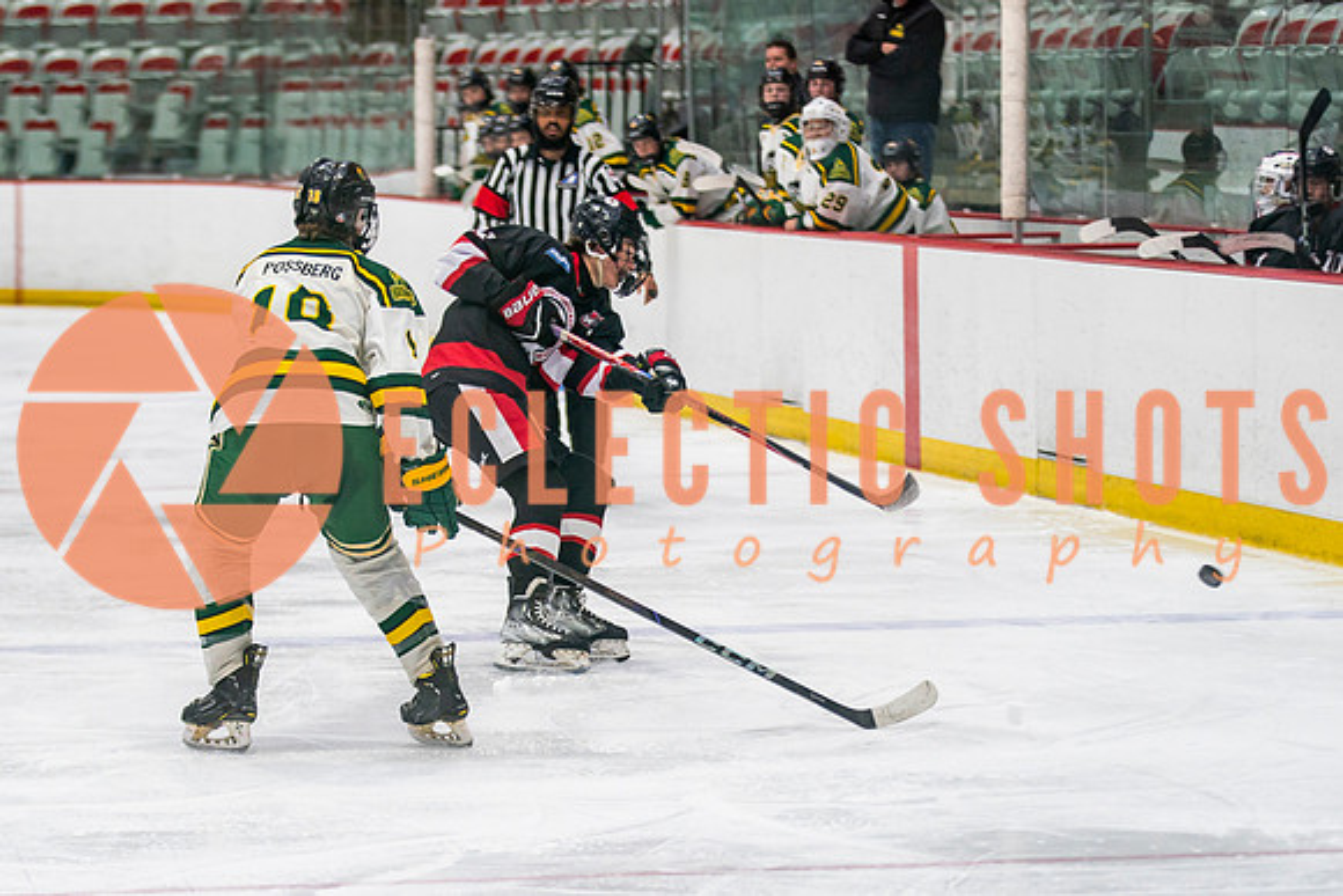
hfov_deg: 11.9
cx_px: 545
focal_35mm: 173
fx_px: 6438
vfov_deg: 8.0
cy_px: 540
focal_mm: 105
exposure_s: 1/640
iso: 800
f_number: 2.8
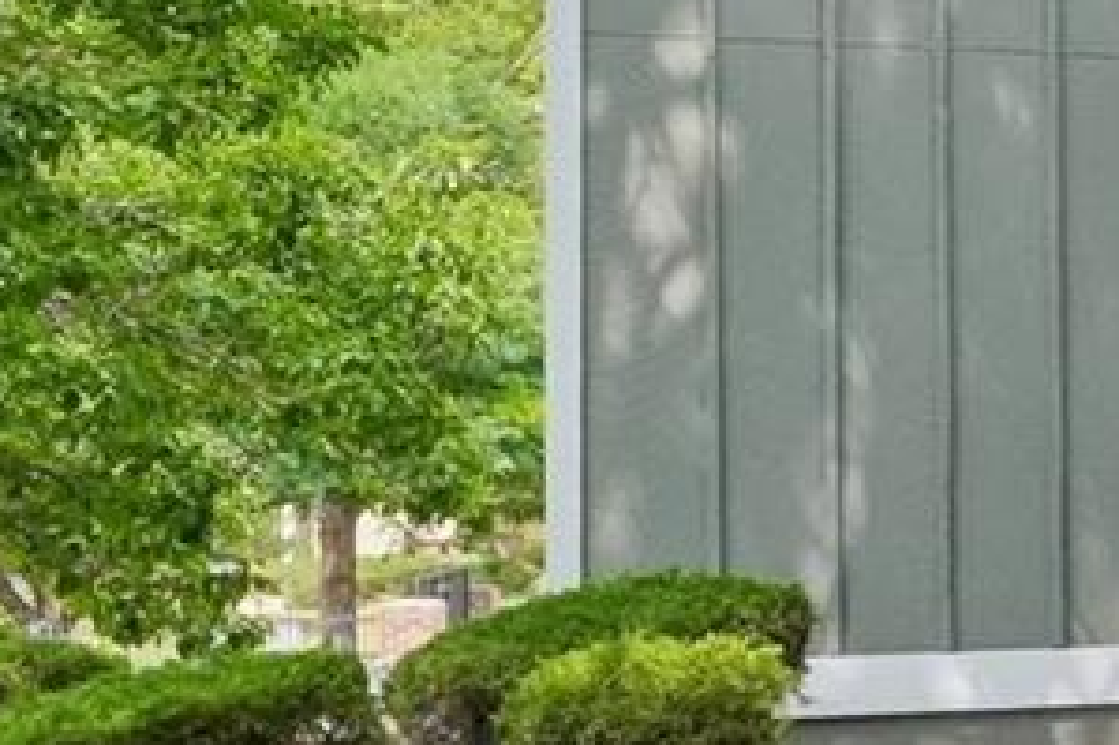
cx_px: 2541
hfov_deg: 15.1
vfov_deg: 14.7
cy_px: 438
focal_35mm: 93
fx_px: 2893
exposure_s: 1/320
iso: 800
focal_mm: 11.6
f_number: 8
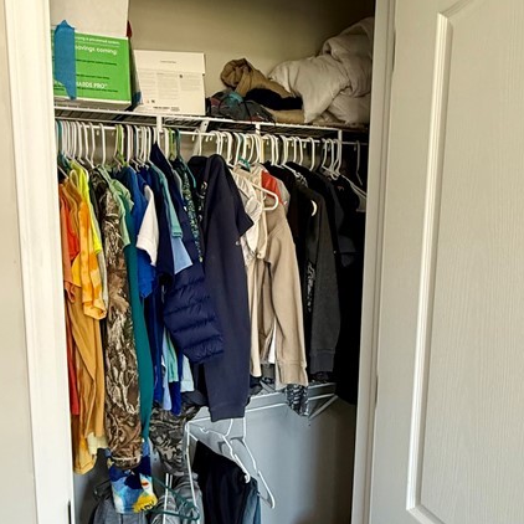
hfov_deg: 53.9
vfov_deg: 53.9
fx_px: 514
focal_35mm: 30
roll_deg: -0.2
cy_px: 288
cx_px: 231
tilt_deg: -7.9
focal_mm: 2.22
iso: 320
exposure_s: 1/120
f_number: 2.2
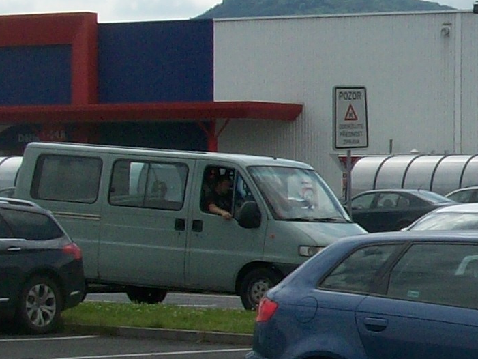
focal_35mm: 159
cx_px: 903
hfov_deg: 11.4
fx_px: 2196
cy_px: 179
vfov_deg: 9.3
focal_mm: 5.7
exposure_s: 1/489
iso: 64
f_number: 5.5
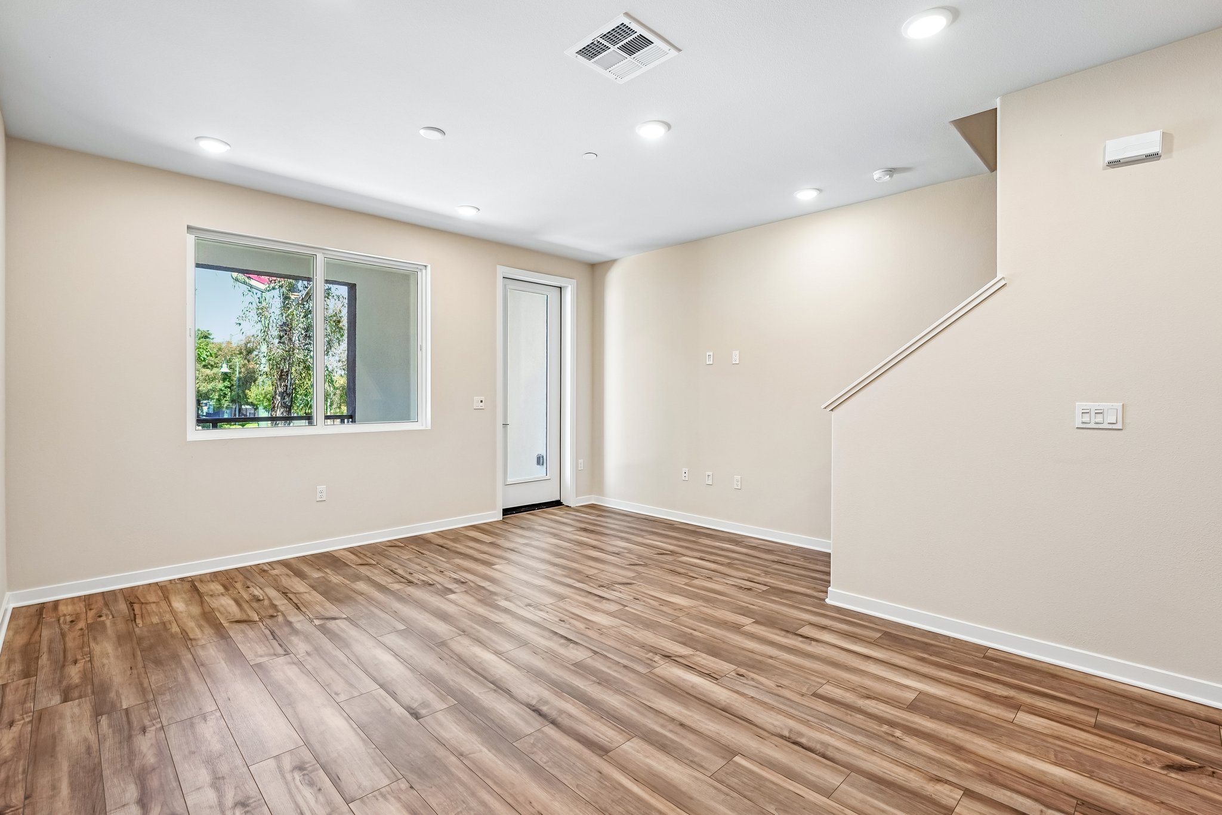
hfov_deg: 96.7
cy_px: 408
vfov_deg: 73.7
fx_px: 543
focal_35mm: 16
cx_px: 611
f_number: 8
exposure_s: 1/30
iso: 400
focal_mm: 16
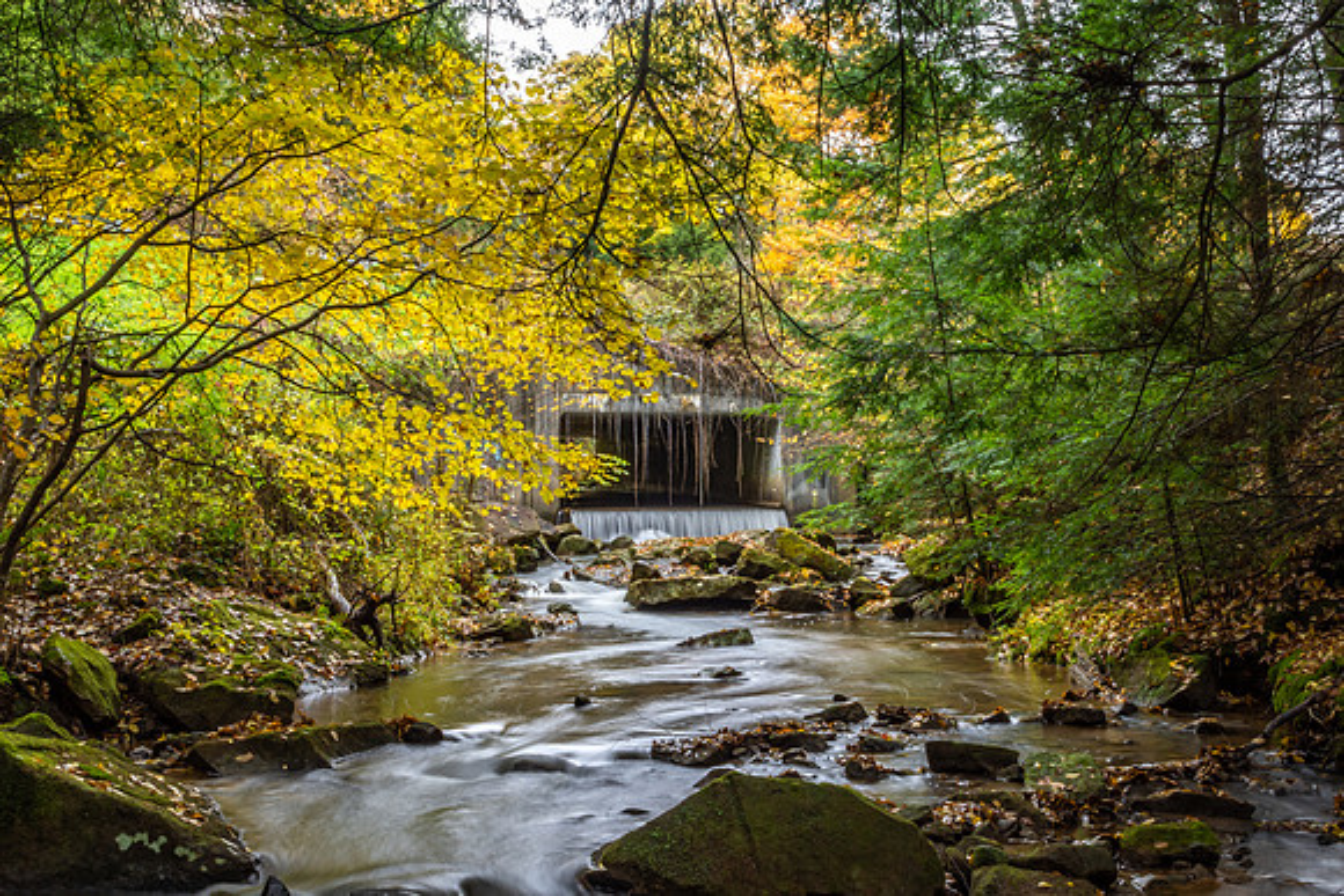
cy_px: 448
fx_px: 1482
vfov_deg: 33.7
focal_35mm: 40
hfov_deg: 48.8
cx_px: 672
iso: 100
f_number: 29
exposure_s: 2
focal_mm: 26
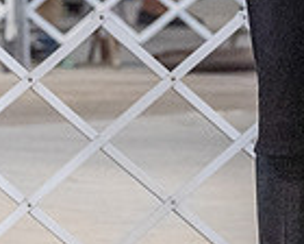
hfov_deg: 2.7
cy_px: -149
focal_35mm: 719
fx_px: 6469
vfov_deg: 2.2
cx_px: 453
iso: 6400
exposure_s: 1/320
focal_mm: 140
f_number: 5.6
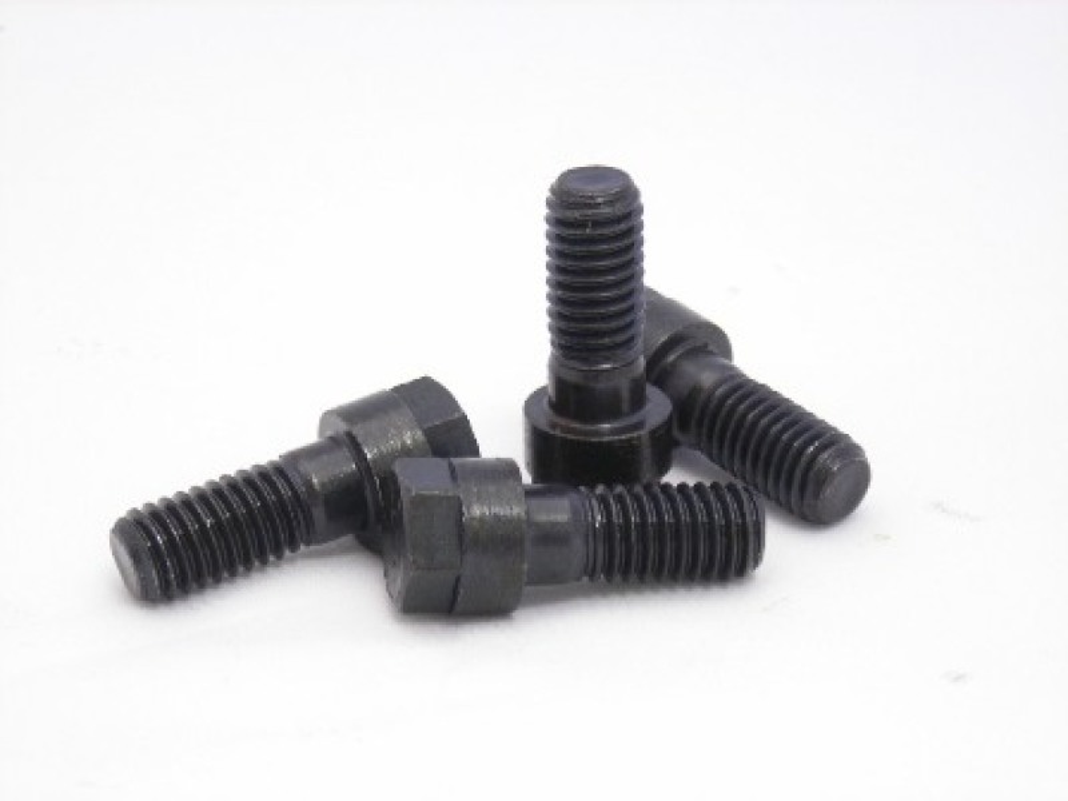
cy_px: 400
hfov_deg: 17.0
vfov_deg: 12.8
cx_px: 534
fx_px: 3579
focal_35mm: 116
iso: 109
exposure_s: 1/4
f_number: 5.3
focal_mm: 19.2
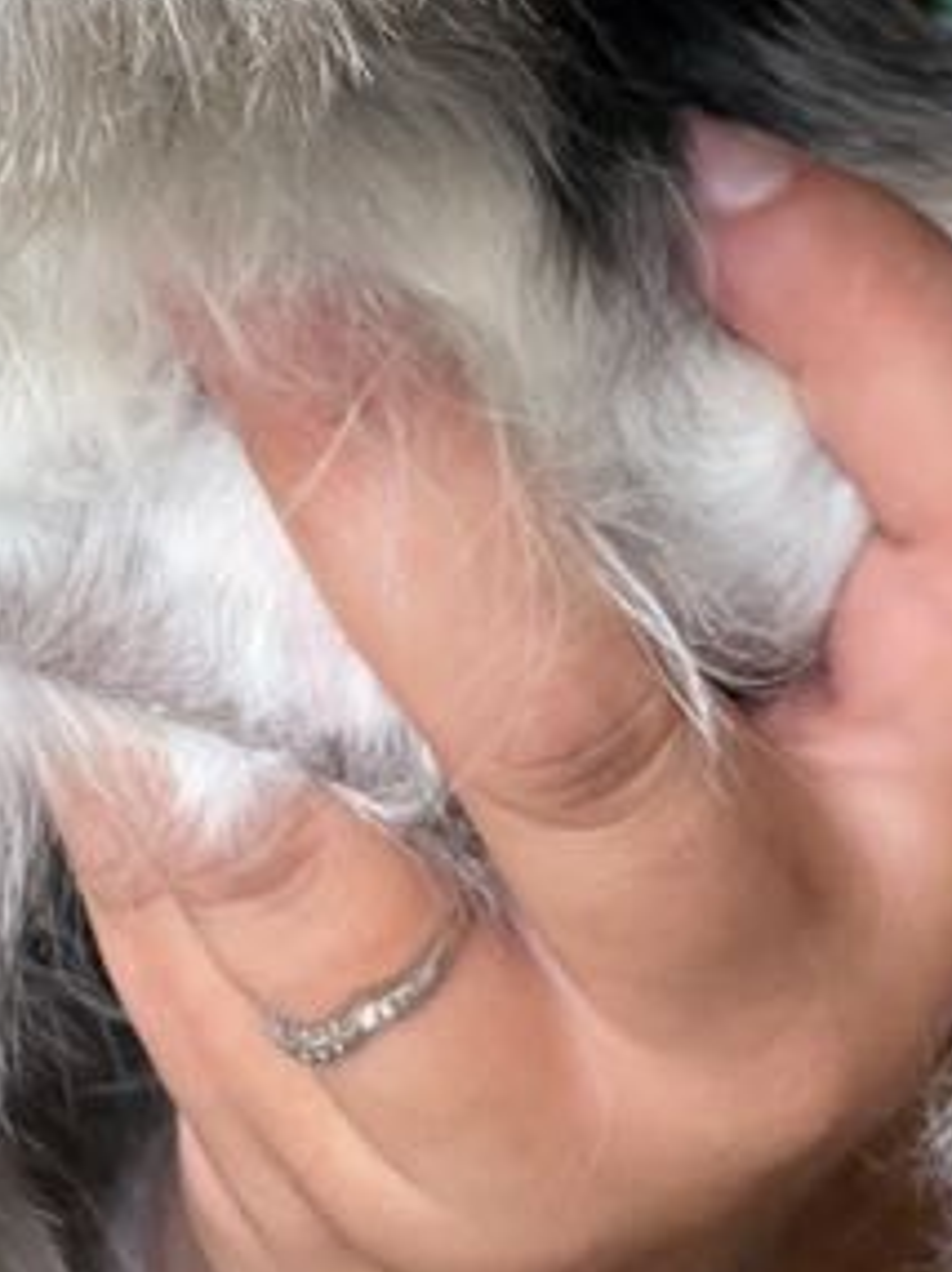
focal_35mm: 84
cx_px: 80
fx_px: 3085
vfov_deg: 22.1
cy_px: -102
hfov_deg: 17.3
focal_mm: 2.71
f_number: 1.9
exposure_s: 1/121
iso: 50
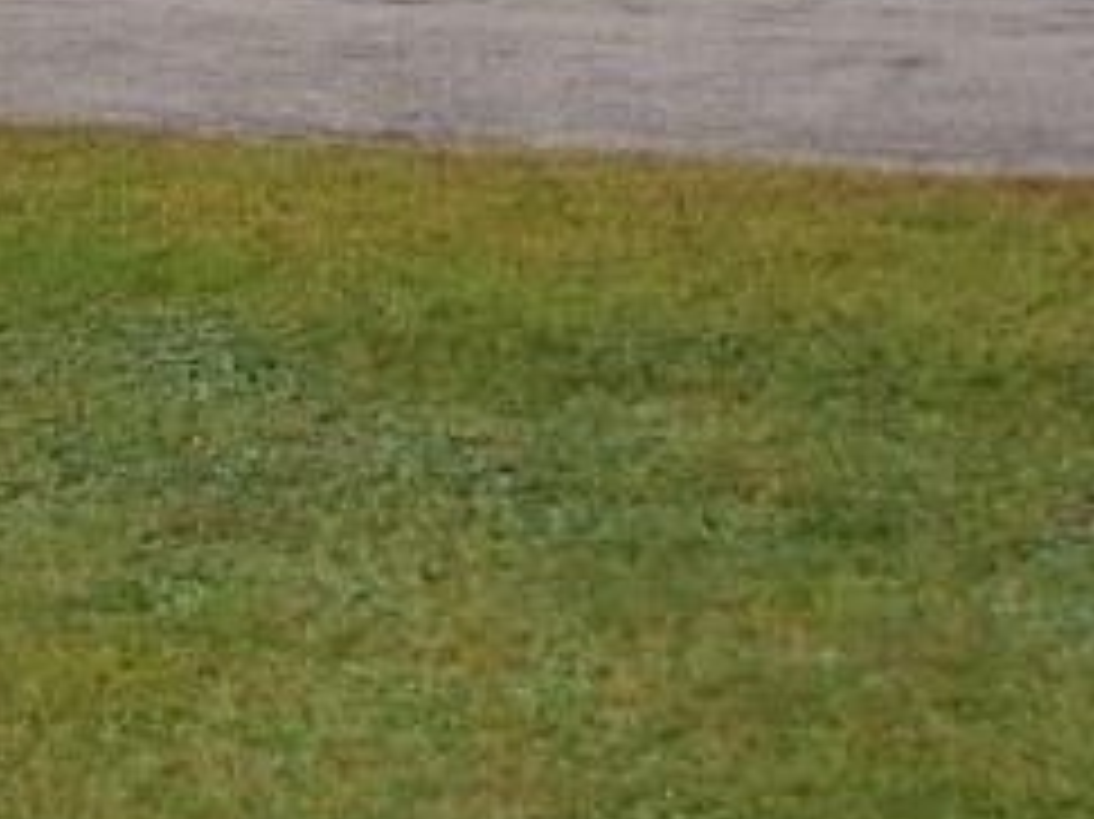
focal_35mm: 152
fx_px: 4801
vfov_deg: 9.3
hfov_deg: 12.8
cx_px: -54
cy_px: -716
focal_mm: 7.54
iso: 64
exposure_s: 1/640
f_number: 2.8
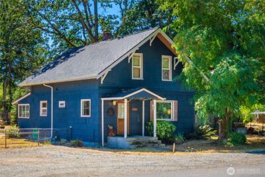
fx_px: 169
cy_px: 88
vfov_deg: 55.1
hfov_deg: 76.1
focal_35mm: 23
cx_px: 132
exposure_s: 1/125
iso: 80
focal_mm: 23
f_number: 7.1
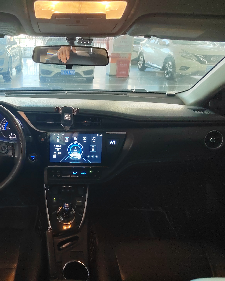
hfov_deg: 46.9
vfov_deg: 58.8
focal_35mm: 30
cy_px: 141
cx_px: 59
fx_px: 250
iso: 2231
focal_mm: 5.52
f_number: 1.9
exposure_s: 1/33.3
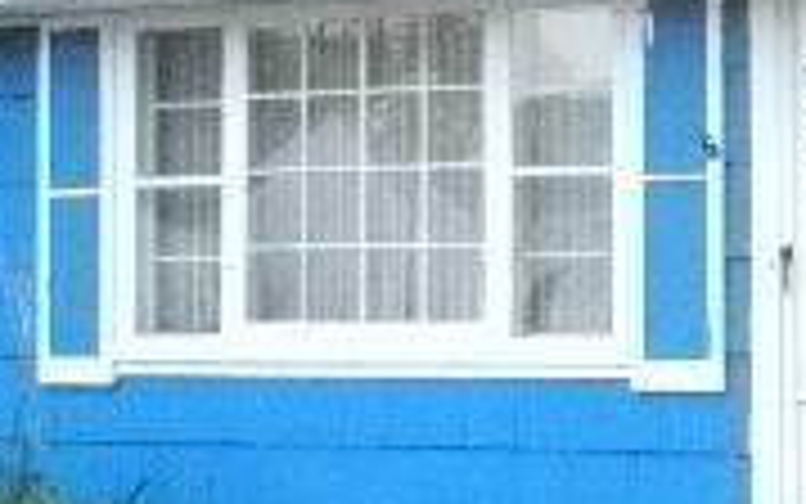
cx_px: 977
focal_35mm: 125
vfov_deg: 10.5
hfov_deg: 16.0
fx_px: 2747
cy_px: 162
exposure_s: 1/250
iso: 3200
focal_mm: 5.9
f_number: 3.8
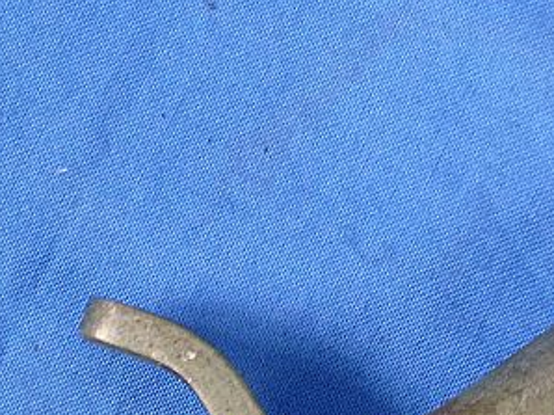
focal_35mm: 164
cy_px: 465
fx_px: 2623
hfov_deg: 11.8
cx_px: 630
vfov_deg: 9.0
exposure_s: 1/60
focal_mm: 10.9
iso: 400
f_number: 4.5
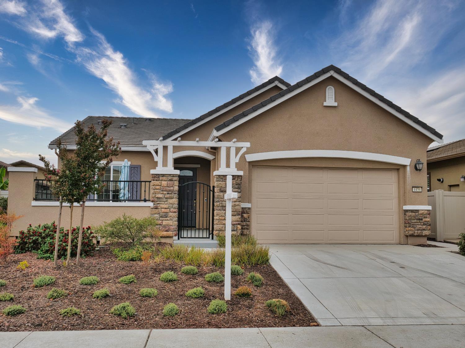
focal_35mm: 34
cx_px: 232
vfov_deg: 41.8
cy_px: 174
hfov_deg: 54.0
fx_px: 457
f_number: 6.3
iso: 250
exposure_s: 1/250
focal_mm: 17
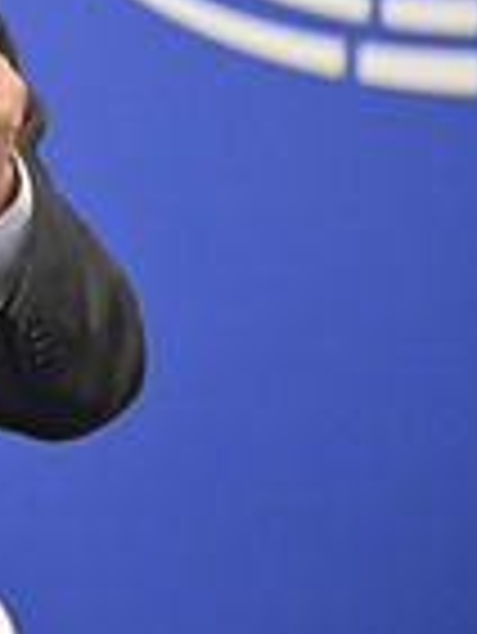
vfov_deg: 4.6
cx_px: -425
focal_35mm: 429
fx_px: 7870
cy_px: -31
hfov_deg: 3.4
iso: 2000
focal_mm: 140
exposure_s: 1/320
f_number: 2.8
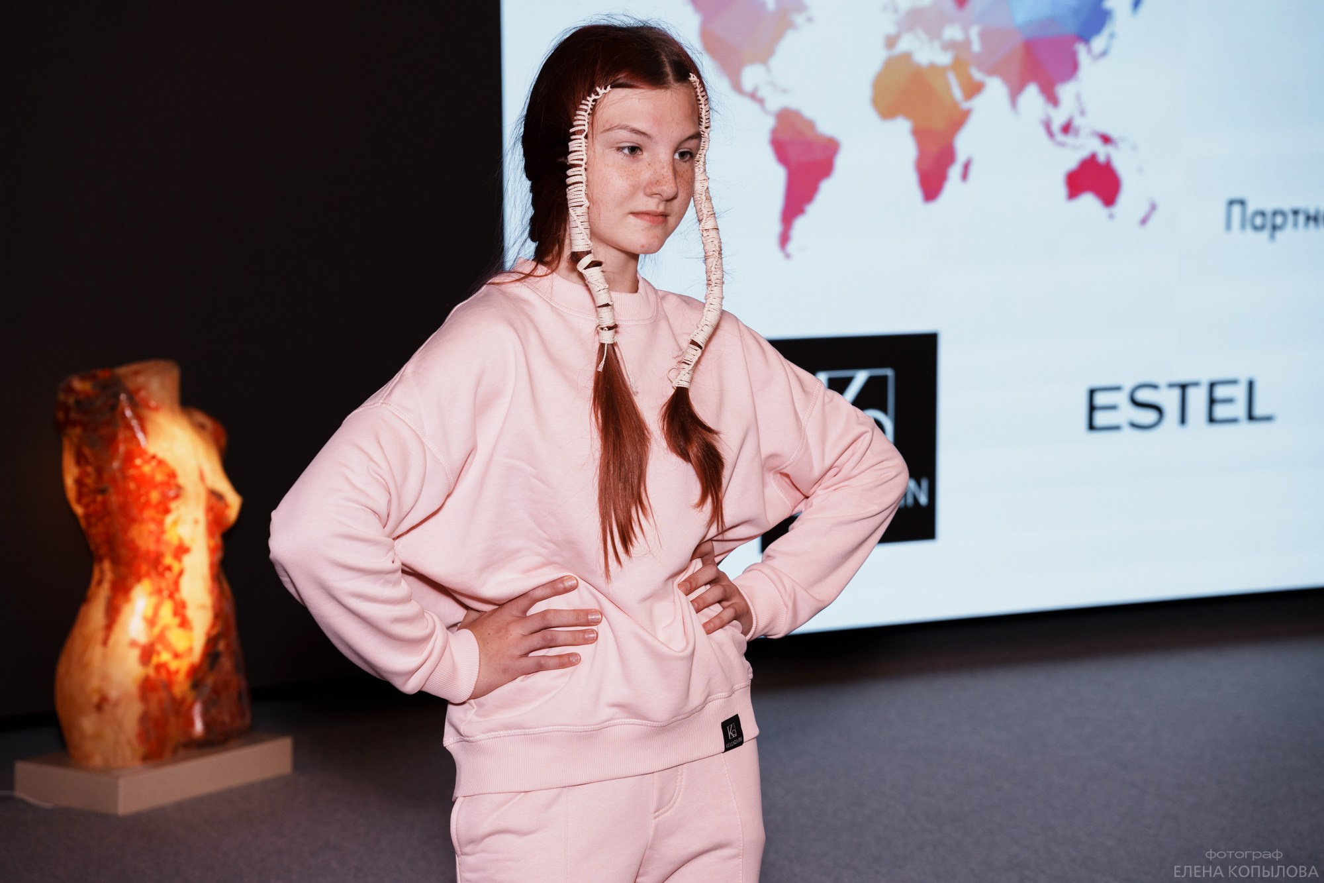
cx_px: 662
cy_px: 442
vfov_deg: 18.2
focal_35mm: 75
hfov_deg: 27.0
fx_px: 2758
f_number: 4.5
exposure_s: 1/250
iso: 500
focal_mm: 75
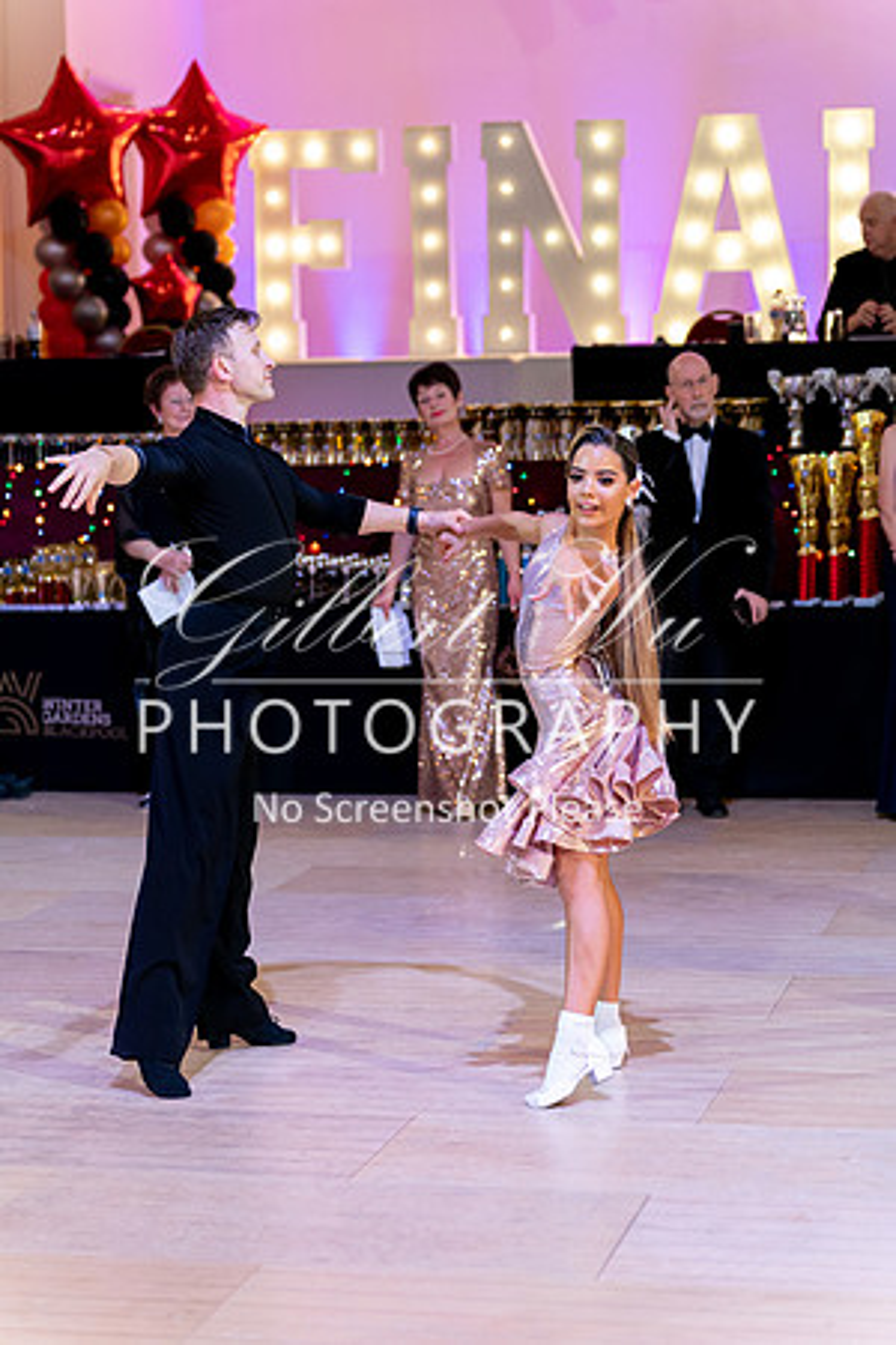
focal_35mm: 81
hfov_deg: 16.9
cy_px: 672
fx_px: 3024
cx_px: 448
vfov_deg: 25.1
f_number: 2.8
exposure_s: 1/400
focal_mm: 81
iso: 3200
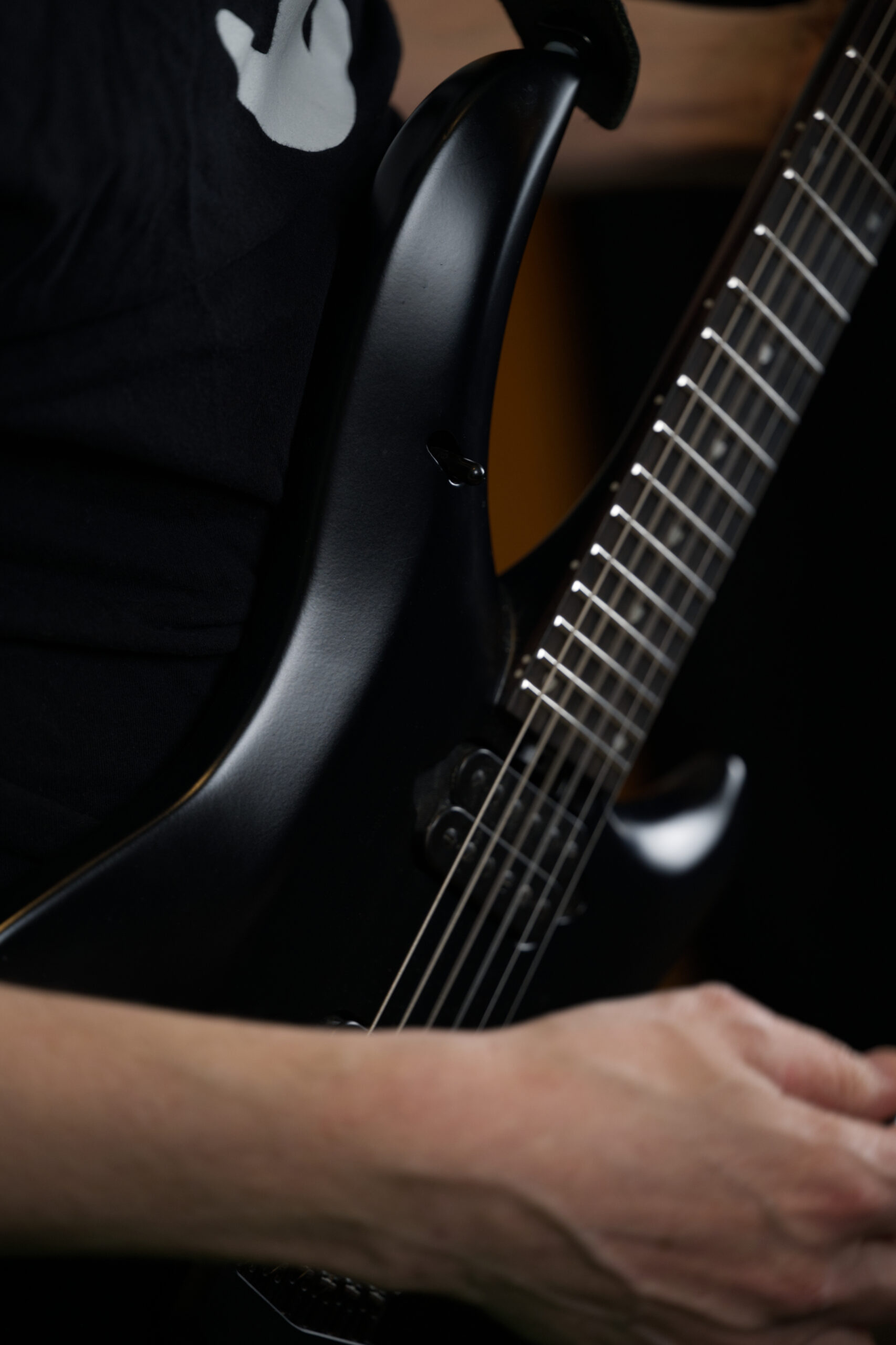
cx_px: 448
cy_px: 672
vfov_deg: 19.5
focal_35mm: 105
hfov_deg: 13.0
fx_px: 3921
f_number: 3
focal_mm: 105
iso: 720
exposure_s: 1/160
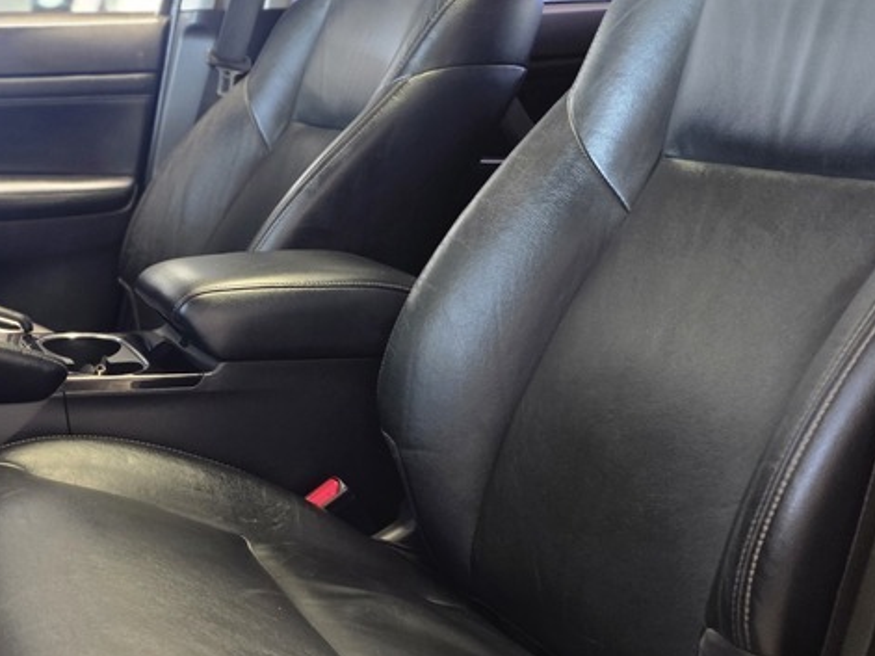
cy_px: 323
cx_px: 67
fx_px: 1264
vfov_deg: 29.1
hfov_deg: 35.6
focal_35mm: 50
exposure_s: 1/100
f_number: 1.7
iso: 320
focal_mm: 6.25
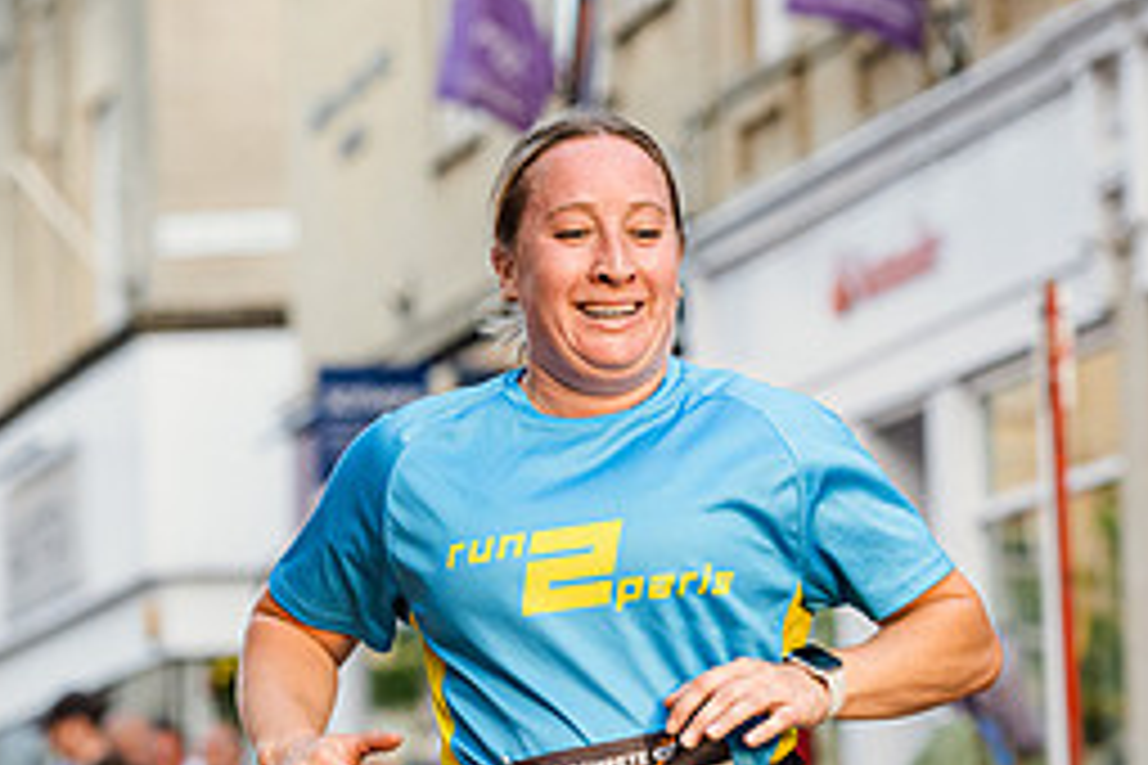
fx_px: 7270
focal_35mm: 228
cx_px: 671
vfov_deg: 6.0
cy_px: 592
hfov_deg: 9.0
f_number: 3.2
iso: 640
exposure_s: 1/1250
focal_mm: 85
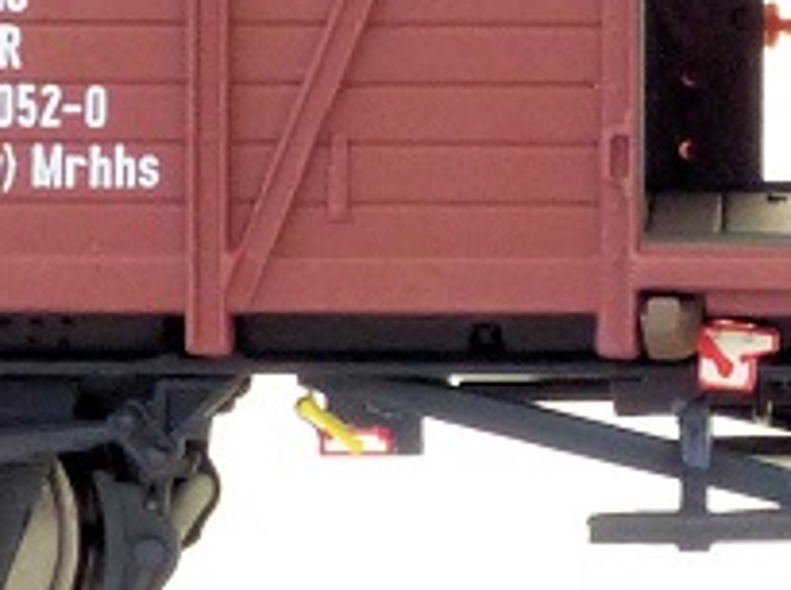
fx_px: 7299
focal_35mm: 320
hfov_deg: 6.2
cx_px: 1073
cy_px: -330
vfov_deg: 4.6
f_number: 8
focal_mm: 10.9
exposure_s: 1/60
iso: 400
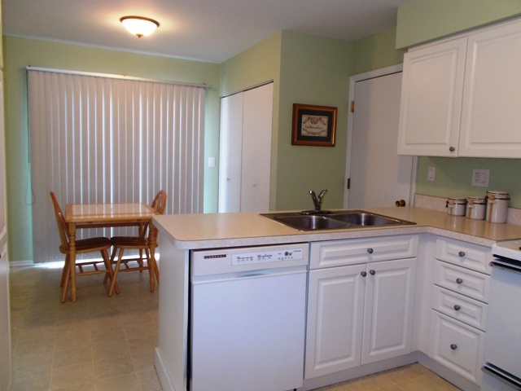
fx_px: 391
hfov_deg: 67.3
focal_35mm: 26
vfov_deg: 53.1
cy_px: 196
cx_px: 260
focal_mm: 4.6
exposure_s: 1/25
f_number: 3.2
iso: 200
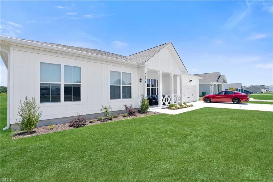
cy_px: 91
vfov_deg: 73.7
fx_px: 121
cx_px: 136
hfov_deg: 96.8
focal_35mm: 16
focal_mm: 16
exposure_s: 1/200
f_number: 8
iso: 100
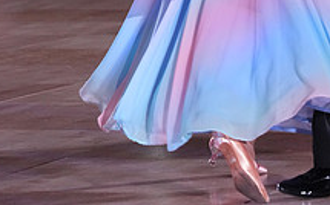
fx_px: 4224
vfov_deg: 2.8
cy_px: -196
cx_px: 263
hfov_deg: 4.5
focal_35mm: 470
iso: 5000
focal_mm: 171
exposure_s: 1/250
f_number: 6.3
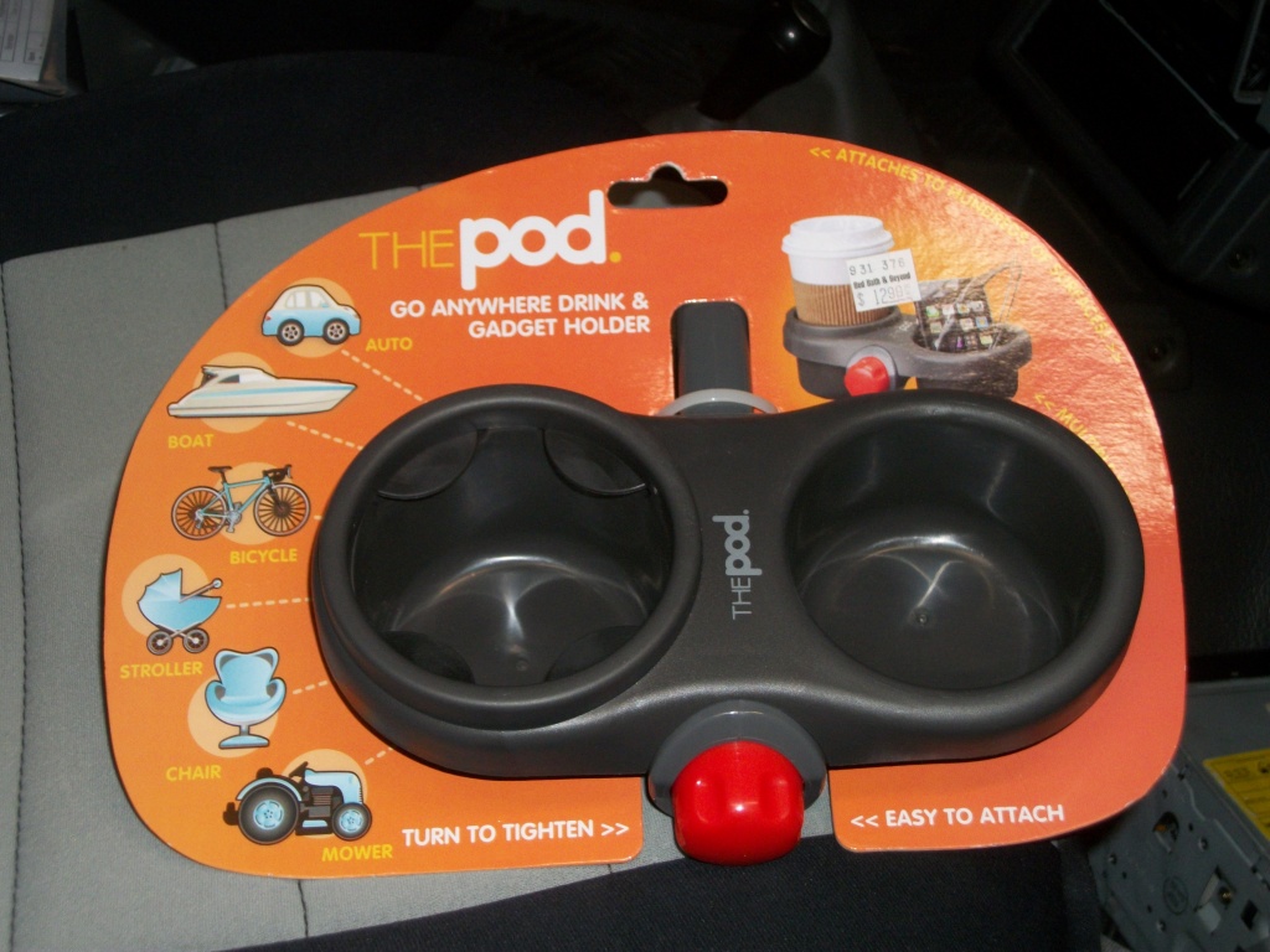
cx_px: 635
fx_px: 2275
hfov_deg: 31.2
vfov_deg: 23.7
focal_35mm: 62
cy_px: 476
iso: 160
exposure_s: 1/50
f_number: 4.1
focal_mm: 11
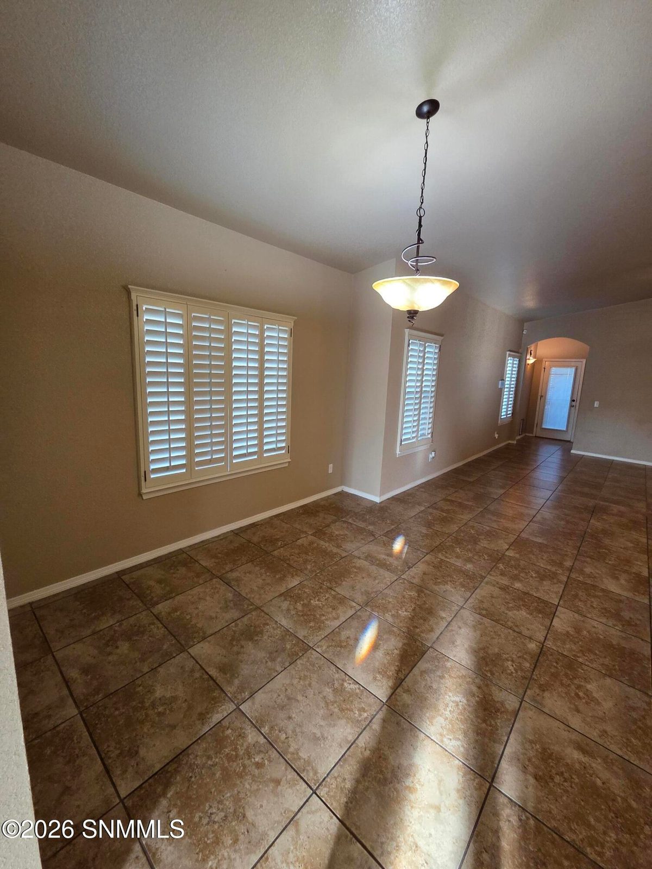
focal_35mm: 13
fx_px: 326
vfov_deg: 106.2
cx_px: 326
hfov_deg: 89.9
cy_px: 434
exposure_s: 1/60
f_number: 2.2
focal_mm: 2.2
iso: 320
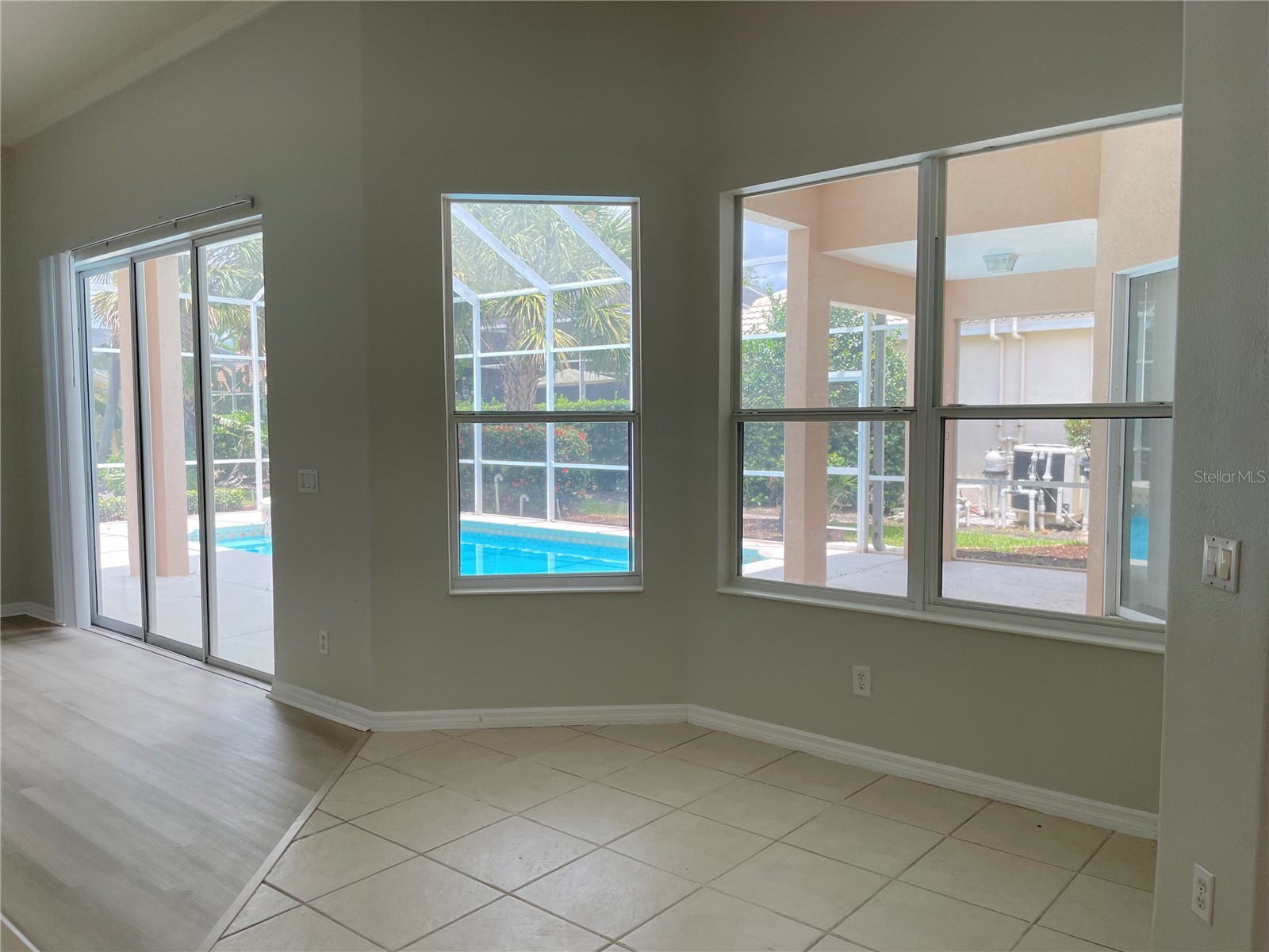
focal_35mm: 26
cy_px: 476
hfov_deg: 67.3
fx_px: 953
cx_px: 634
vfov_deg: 53.1
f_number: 1.6
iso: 32
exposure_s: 1/401
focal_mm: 4.2
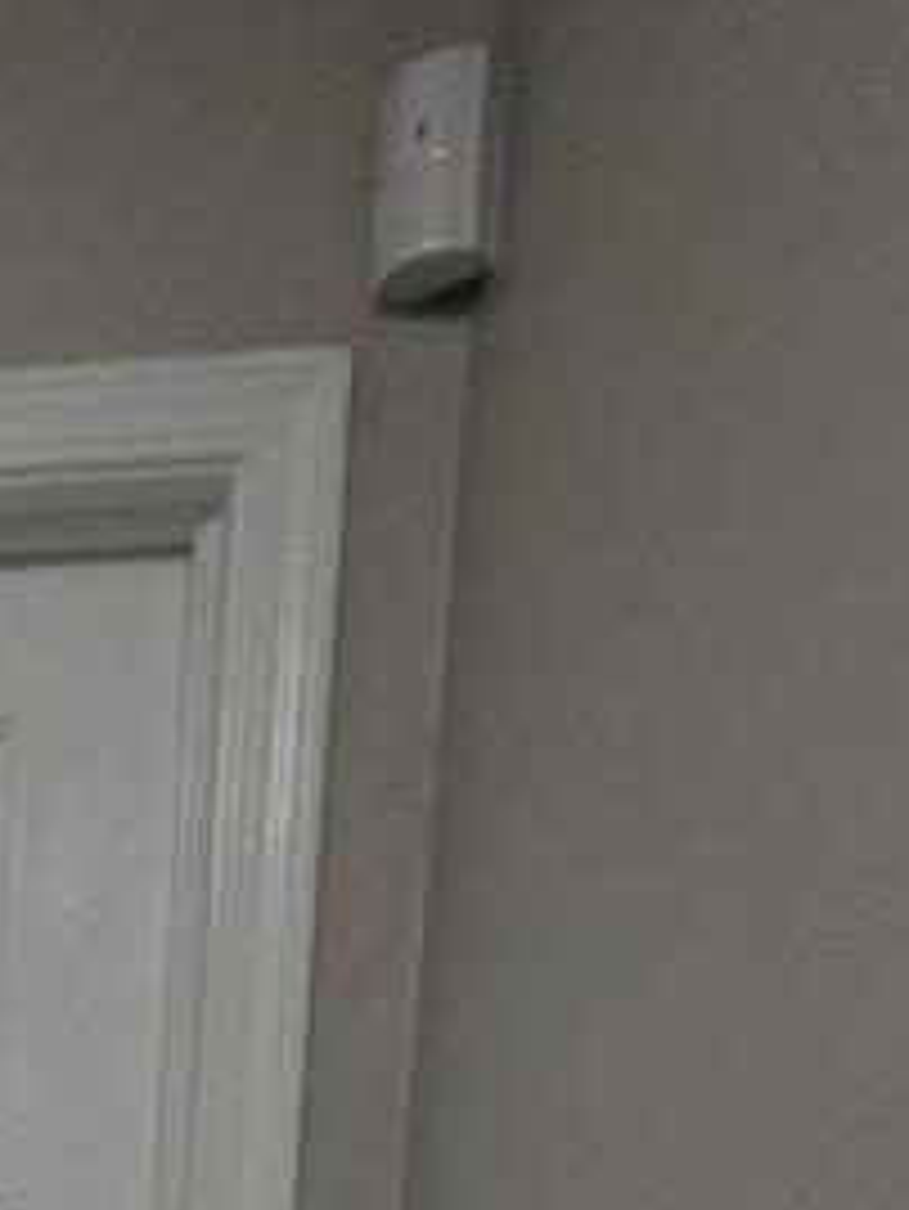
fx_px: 2029
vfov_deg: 24.4
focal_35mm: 58
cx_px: -648
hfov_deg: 19.8
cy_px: 1898
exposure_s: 1/40
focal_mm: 2.2
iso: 1000
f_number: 1.9
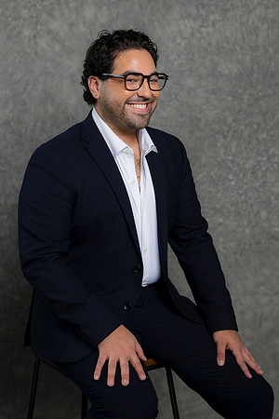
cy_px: 210
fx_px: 988
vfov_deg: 23.9
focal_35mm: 85
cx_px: 140
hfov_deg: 16.1
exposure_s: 1/200
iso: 125
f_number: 5
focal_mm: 85
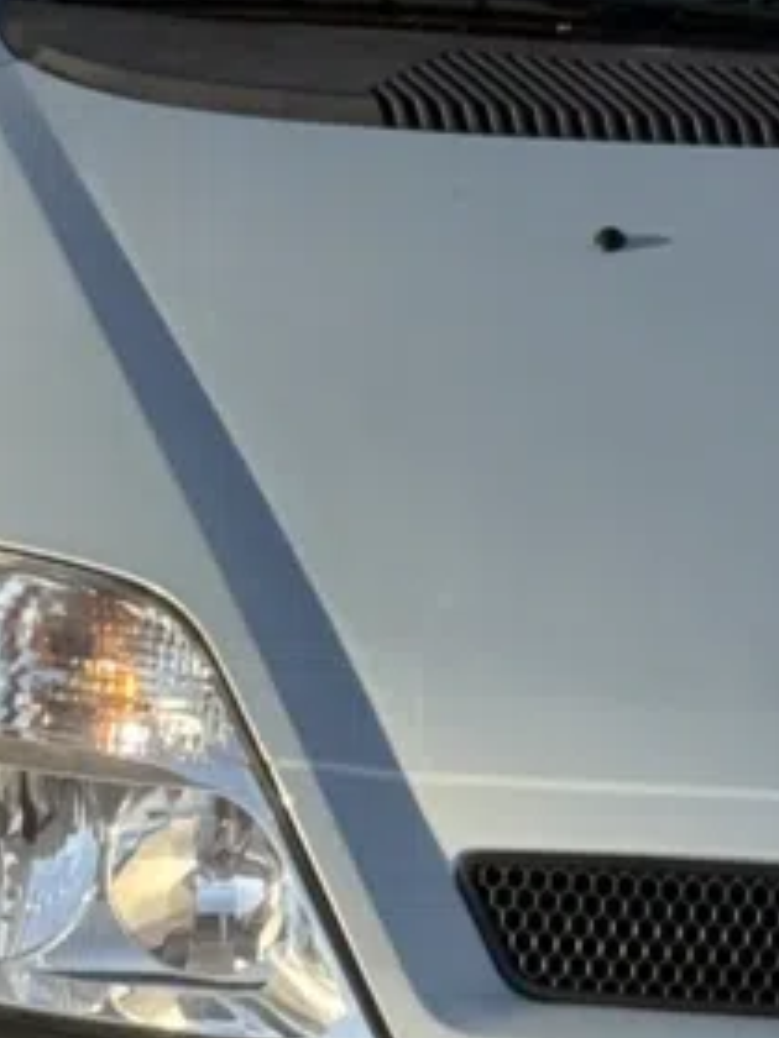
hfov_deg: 6.3
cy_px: 543
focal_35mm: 234
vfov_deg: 8.5
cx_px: 1180
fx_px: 7021
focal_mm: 6.76
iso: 64
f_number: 1.78
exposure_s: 1/2045
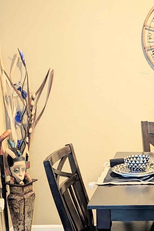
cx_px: 201
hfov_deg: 19.8
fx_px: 404
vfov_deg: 31.7
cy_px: 146
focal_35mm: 63
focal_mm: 6.9
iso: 190
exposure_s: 1/24
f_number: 1.68
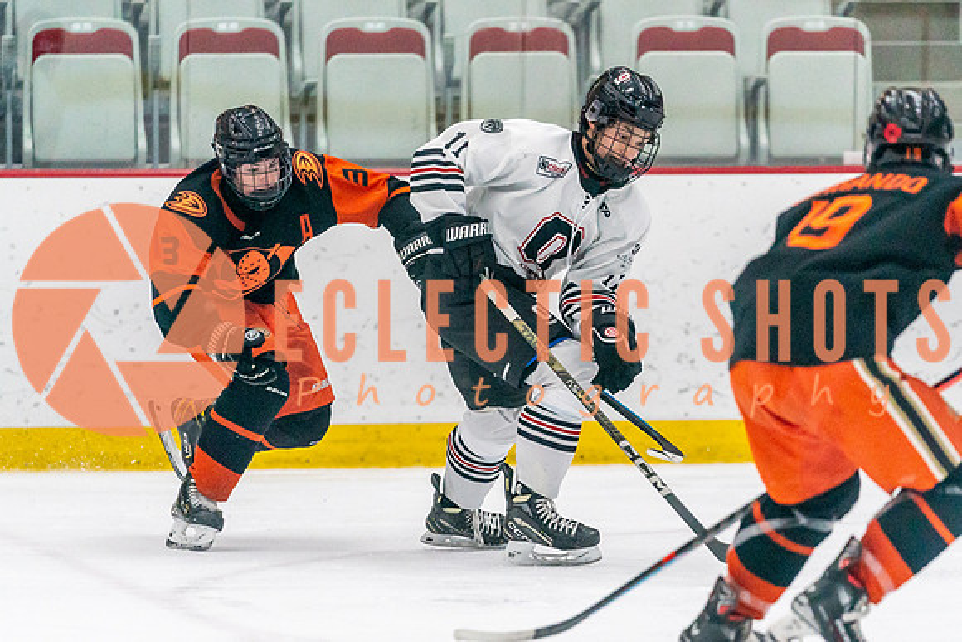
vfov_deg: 4.3
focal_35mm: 316
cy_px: 379
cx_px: 488
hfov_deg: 6.5
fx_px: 8458
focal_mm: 200
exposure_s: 1/1250
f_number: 2.8
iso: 3200
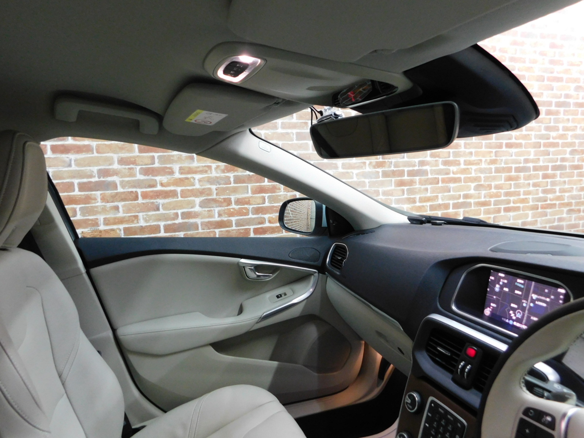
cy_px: 219
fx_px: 388
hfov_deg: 73.9
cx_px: 292
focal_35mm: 23
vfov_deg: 58.9
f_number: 3
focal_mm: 4
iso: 400
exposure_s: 1/25
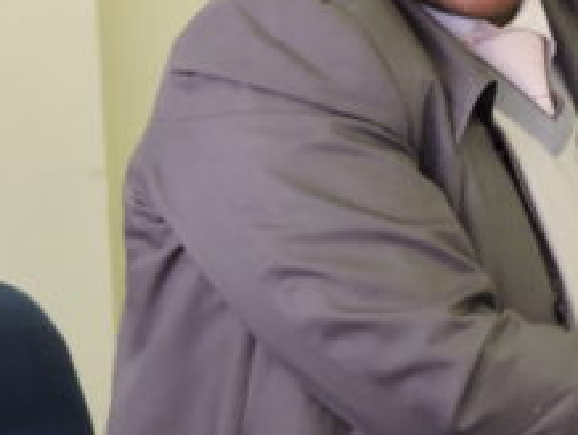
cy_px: 249
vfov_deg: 8.5
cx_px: 888
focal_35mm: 176
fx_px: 2942
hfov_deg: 10.8
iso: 400
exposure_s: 1/13
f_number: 4
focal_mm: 9
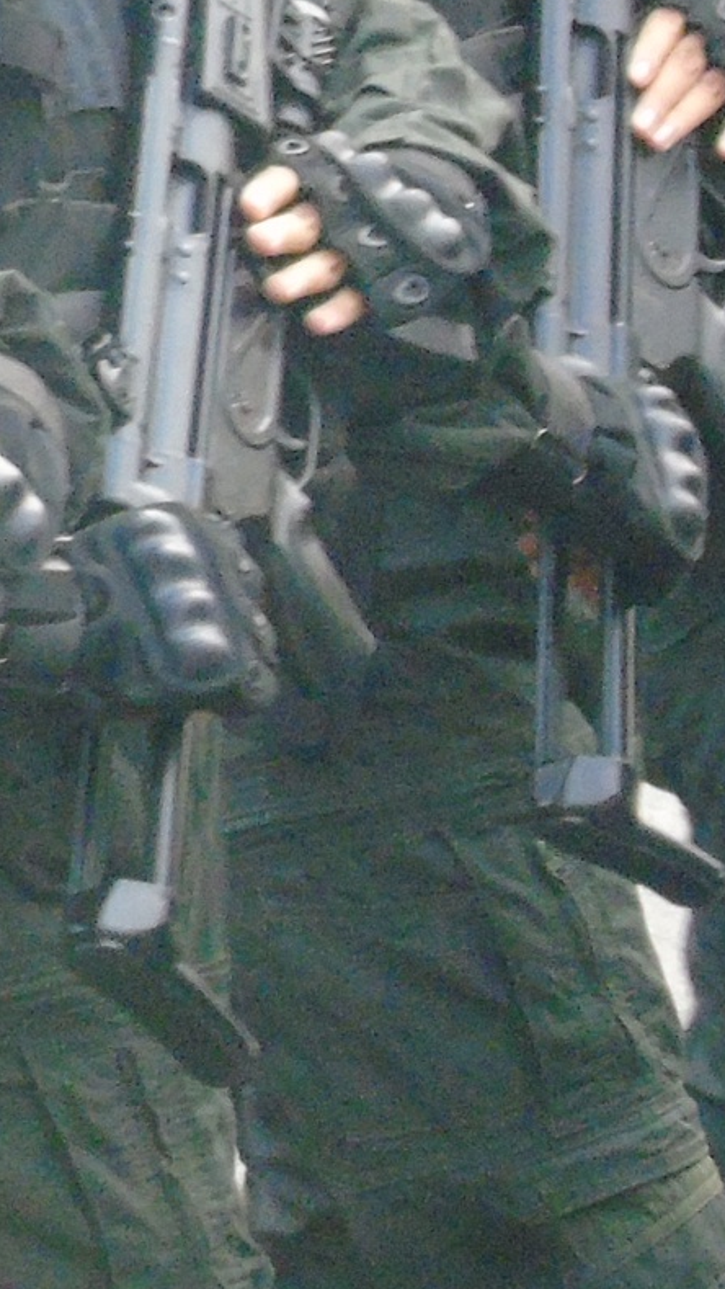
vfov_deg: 4.3
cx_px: -1048
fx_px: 17151
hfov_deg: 2.4
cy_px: 217
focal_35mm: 502
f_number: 4.7
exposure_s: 1/250
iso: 500
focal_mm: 25
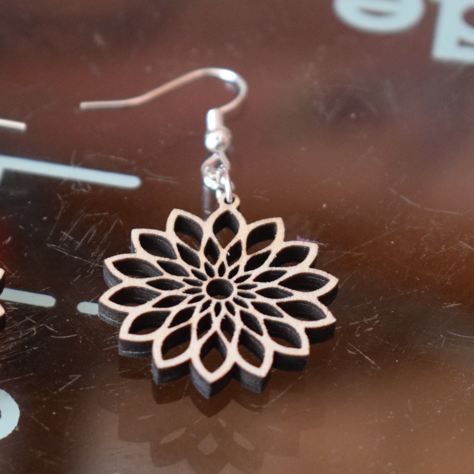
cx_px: 63
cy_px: 257
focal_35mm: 145
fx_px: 2244
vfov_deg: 12.1
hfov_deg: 12.0
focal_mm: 55
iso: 3200
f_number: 5.6
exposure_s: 1/50
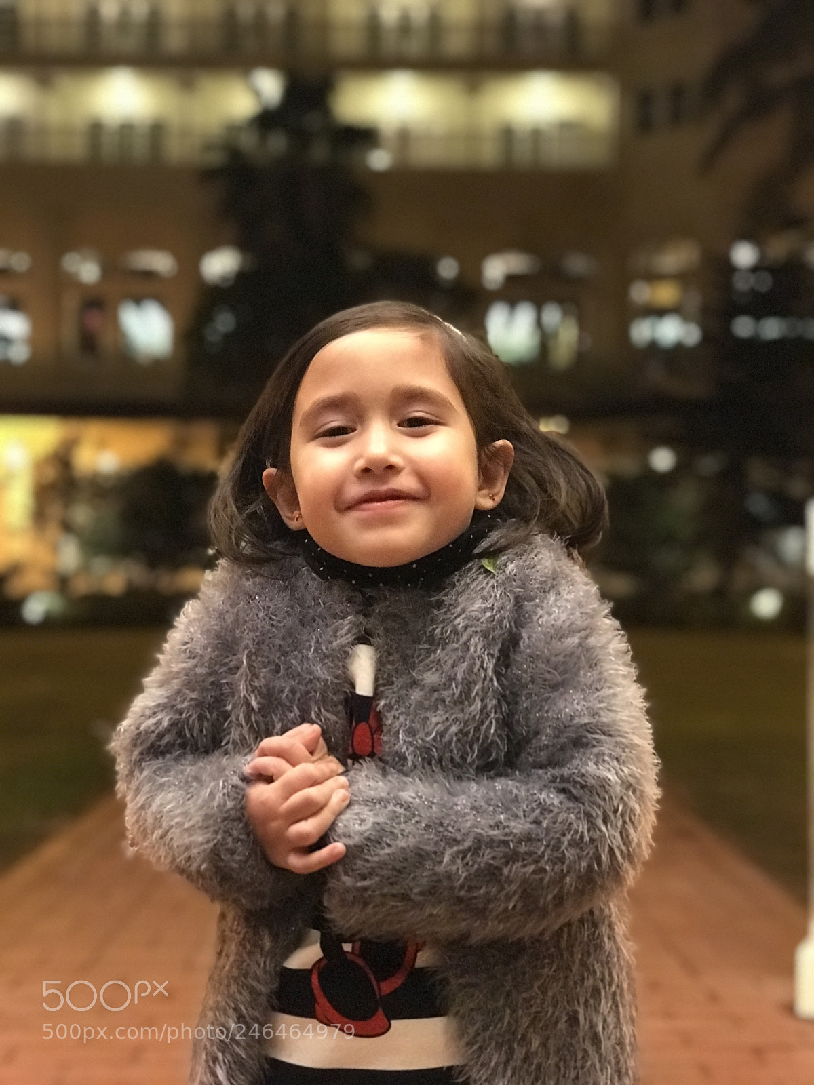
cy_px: 542
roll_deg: -1.1
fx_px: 1787
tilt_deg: +1.0
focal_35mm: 57
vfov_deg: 33.8
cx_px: 407
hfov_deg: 25.7
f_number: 2.8
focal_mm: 6.6
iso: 1000
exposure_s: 1/50
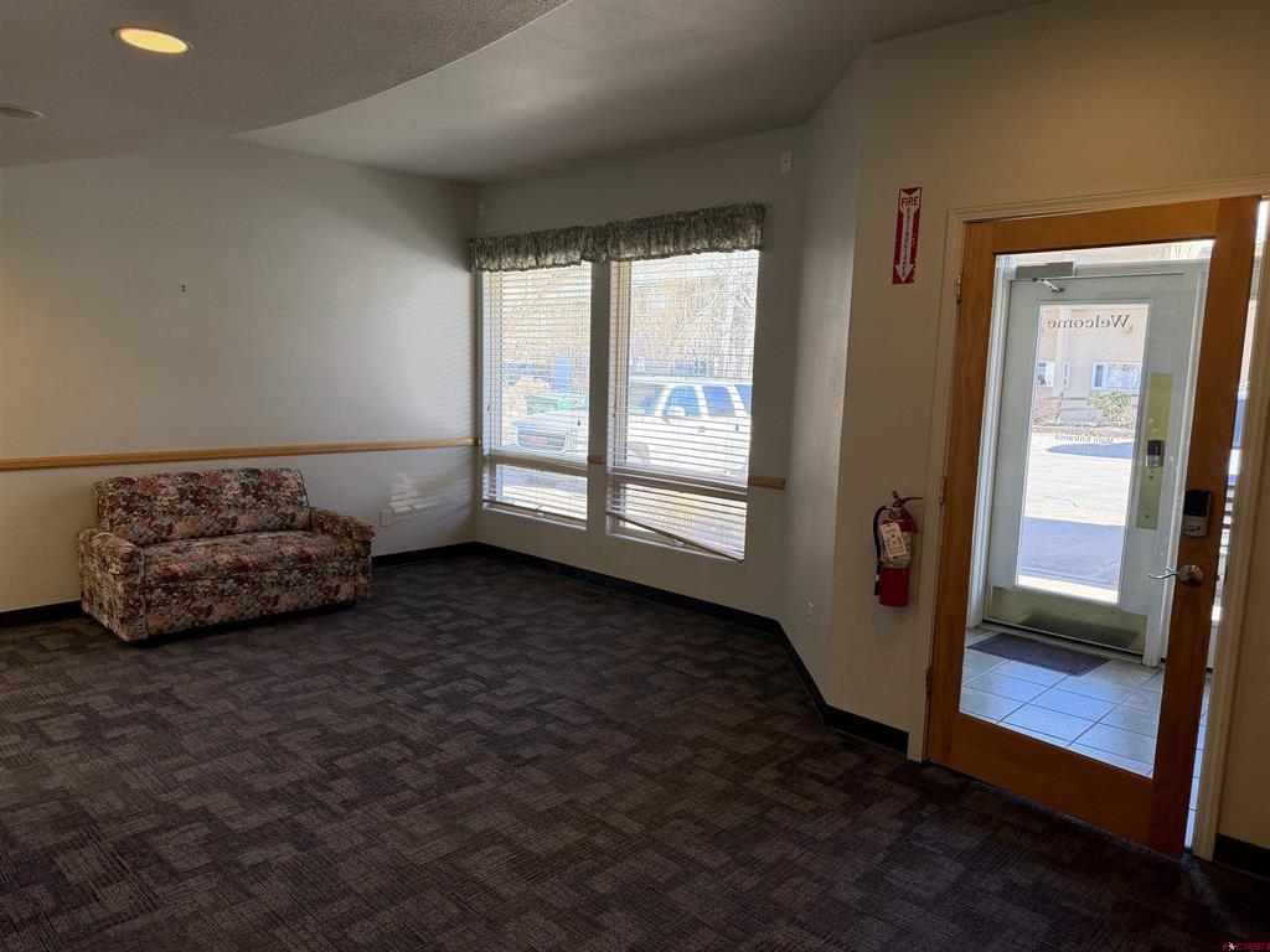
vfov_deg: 56.8
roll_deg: -1.4
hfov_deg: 71.6
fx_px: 881
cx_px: 635
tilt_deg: -9.3
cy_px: 476
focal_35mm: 24
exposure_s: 1/207
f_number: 1.78
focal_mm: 6.76
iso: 200
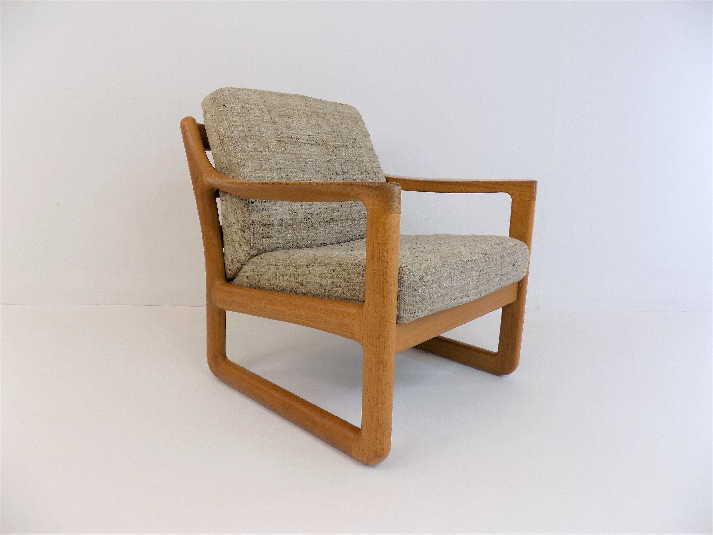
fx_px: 474
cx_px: 356
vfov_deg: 58.9
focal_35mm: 23
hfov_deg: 73.9
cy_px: 268
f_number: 3.1
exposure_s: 1/40
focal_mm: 4
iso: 80
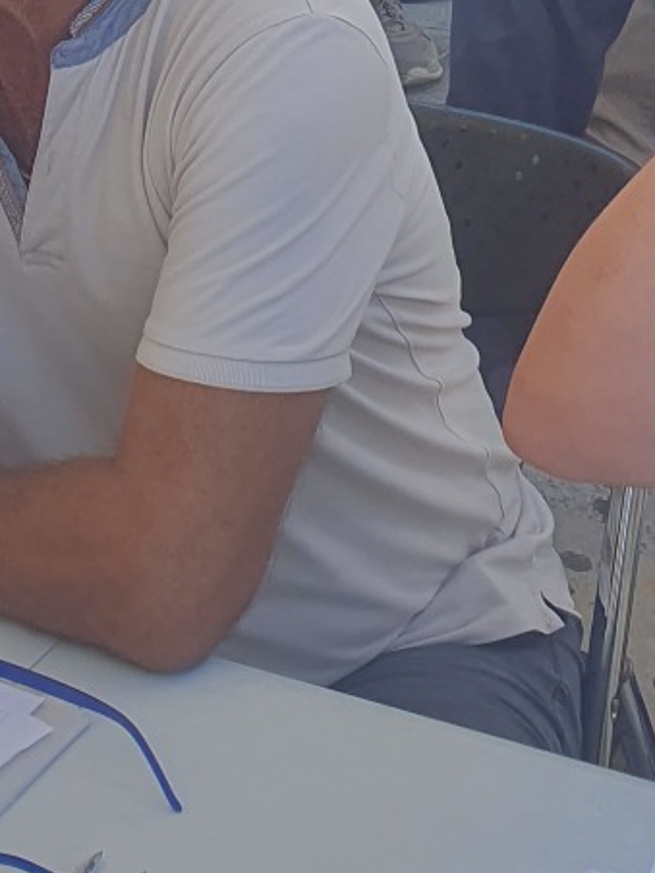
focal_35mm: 92
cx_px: 37
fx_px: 2321
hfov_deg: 15.8
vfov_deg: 18.2
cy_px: -556
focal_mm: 4.32
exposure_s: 1/268
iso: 50
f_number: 2.4
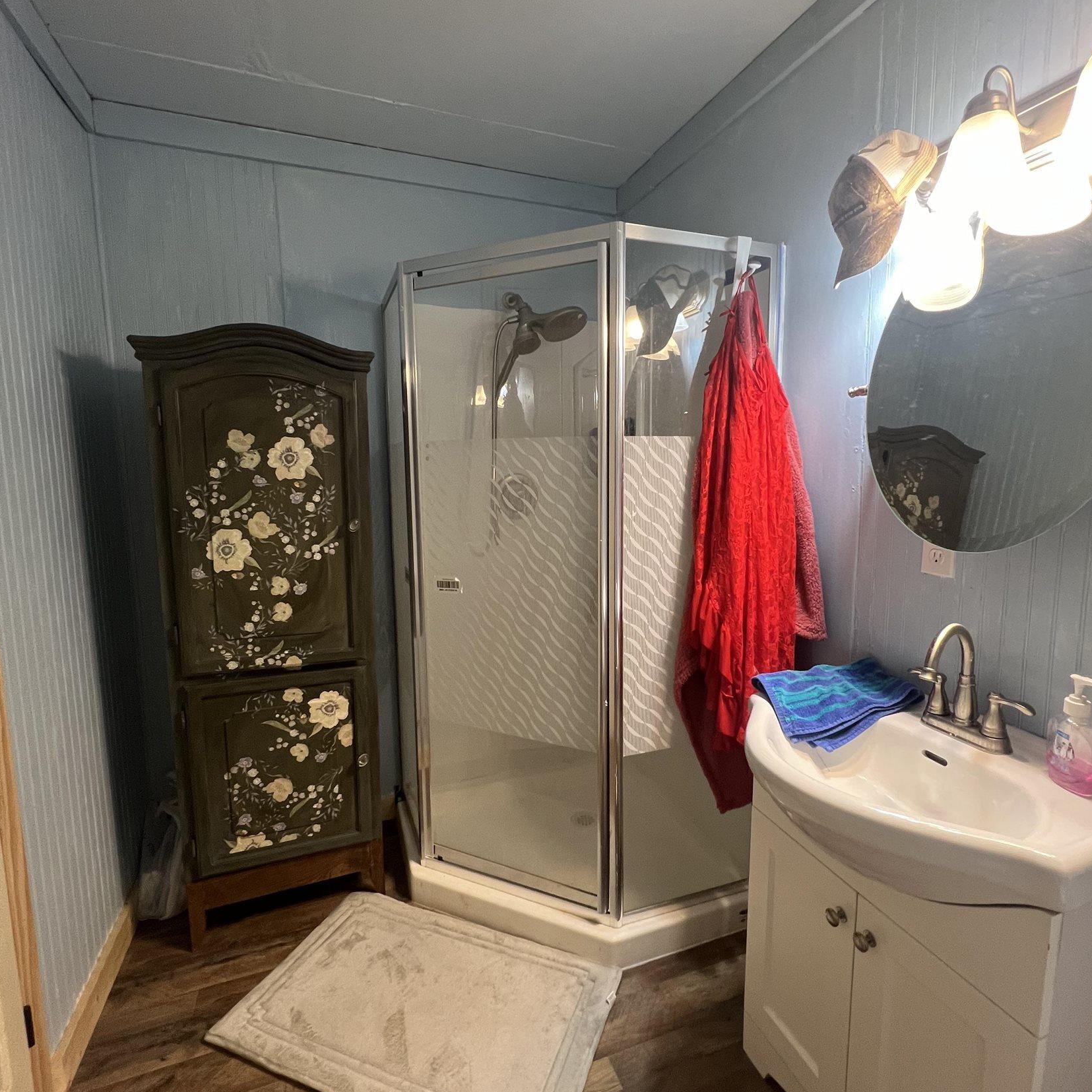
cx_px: 567
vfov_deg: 87.4
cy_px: 547
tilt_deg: -6.7
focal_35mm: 16
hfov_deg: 87.4
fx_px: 571
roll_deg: -0.1
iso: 200
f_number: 1.8
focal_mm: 1.57
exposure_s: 1/60
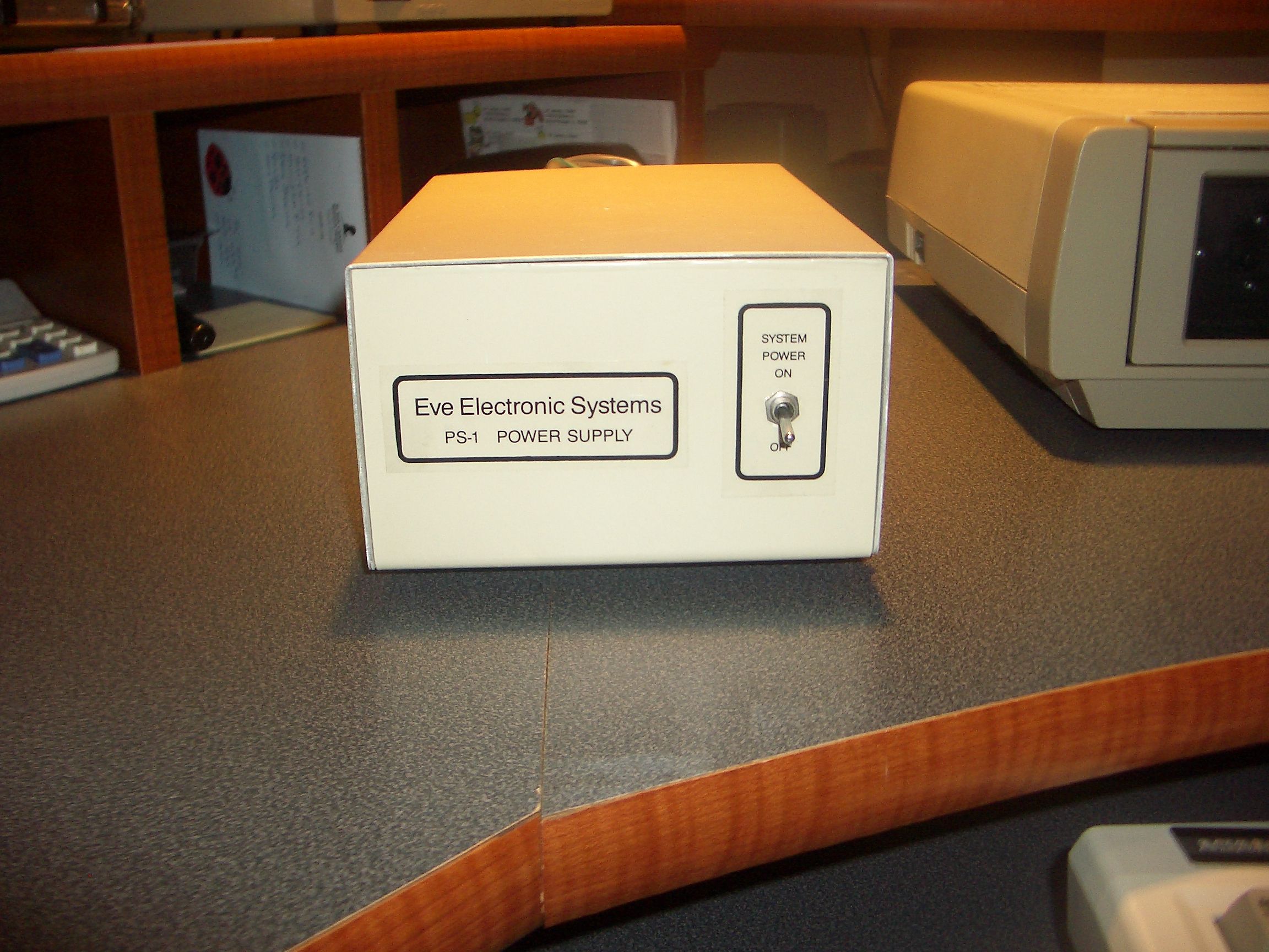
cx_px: 634
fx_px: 1283
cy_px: 476
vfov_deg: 40.7
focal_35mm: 35
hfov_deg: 52.6
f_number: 2.6
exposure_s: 1/60
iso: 100
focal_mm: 5.8
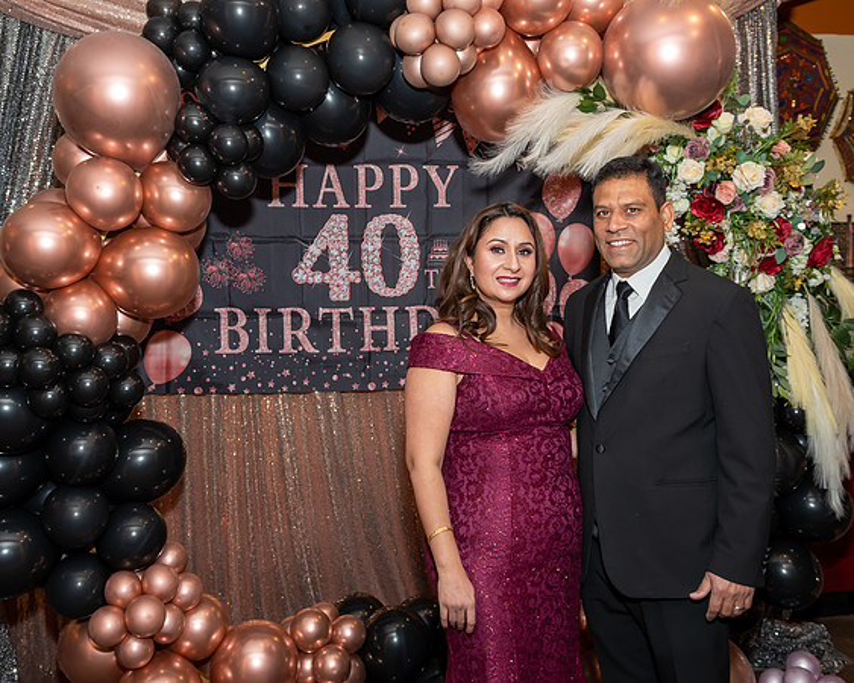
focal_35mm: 38
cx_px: 416
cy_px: 318
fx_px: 951
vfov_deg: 39.5
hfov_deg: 48.3
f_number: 5
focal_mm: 20
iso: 400
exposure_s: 1/250
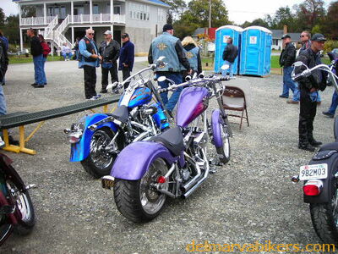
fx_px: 371
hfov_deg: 49.0
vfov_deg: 37.7
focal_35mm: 38
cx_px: 169
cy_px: 127
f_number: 3.2
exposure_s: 1/210
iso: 50
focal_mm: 6.3
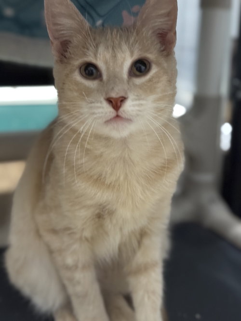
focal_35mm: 48
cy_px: 160
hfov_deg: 30.3
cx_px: 120
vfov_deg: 39.7
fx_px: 446
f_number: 1.78
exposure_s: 1/24
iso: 640
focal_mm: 6.76
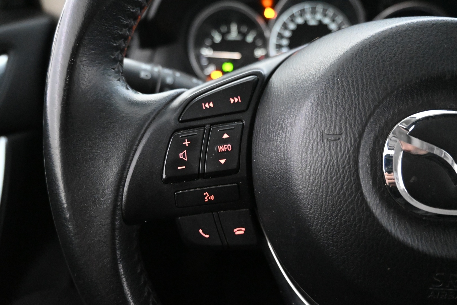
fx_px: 333
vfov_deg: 49.1
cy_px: 152
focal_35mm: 26
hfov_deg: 68.9
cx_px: 228
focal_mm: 17.5
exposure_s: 1/30
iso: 9000
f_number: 3.5
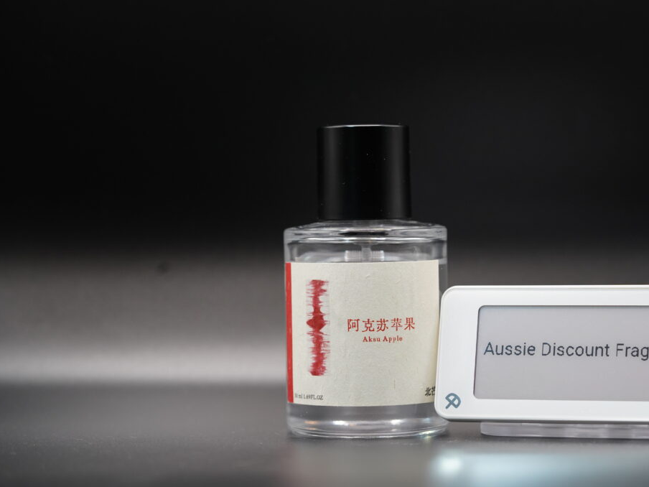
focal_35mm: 98
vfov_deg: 15.1
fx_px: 1837
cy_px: 245
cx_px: 361
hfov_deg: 20.0
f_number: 5
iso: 1600
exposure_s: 1/100
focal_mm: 90
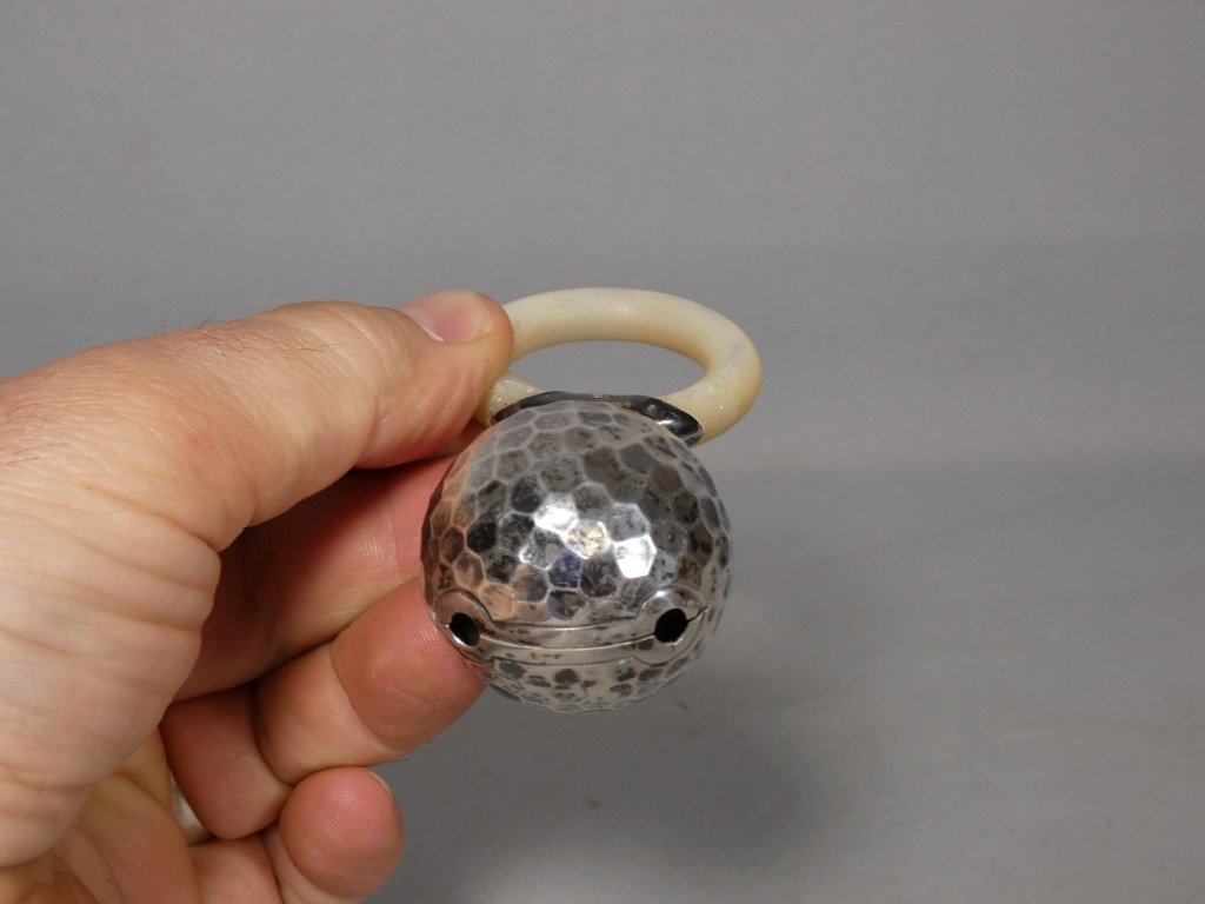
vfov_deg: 26.6
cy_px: 452
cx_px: 602
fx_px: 1915
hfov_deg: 34.9
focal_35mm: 55
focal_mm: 9.9
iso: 160
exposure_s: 1/80
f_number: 4
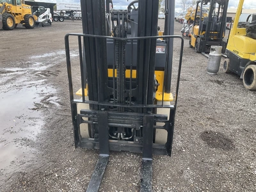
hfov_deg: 61.7
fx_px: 214
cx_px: 128
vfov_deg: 48.2
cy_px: 96
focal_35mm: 29
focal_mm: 3
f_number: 1.8
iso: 25
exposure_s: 1/292
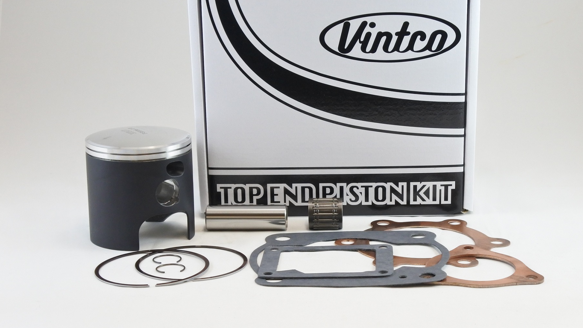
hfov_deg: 34.4
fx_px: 943
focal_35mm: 61
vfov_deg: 19.7
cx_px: 292
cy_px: 139
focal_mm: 21.8
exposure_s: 1/125
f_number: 4.8
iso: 720
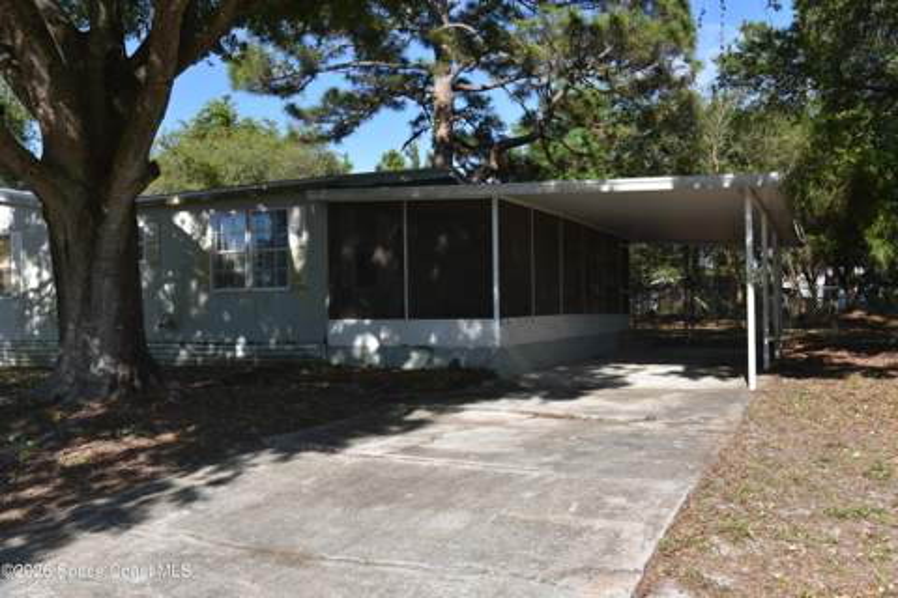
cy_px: 299
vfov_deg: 43.6
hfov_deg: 61.9
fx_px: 748
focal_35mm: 30
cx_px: 449
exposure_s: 1/200
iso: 100
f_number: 7.1
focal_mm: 30
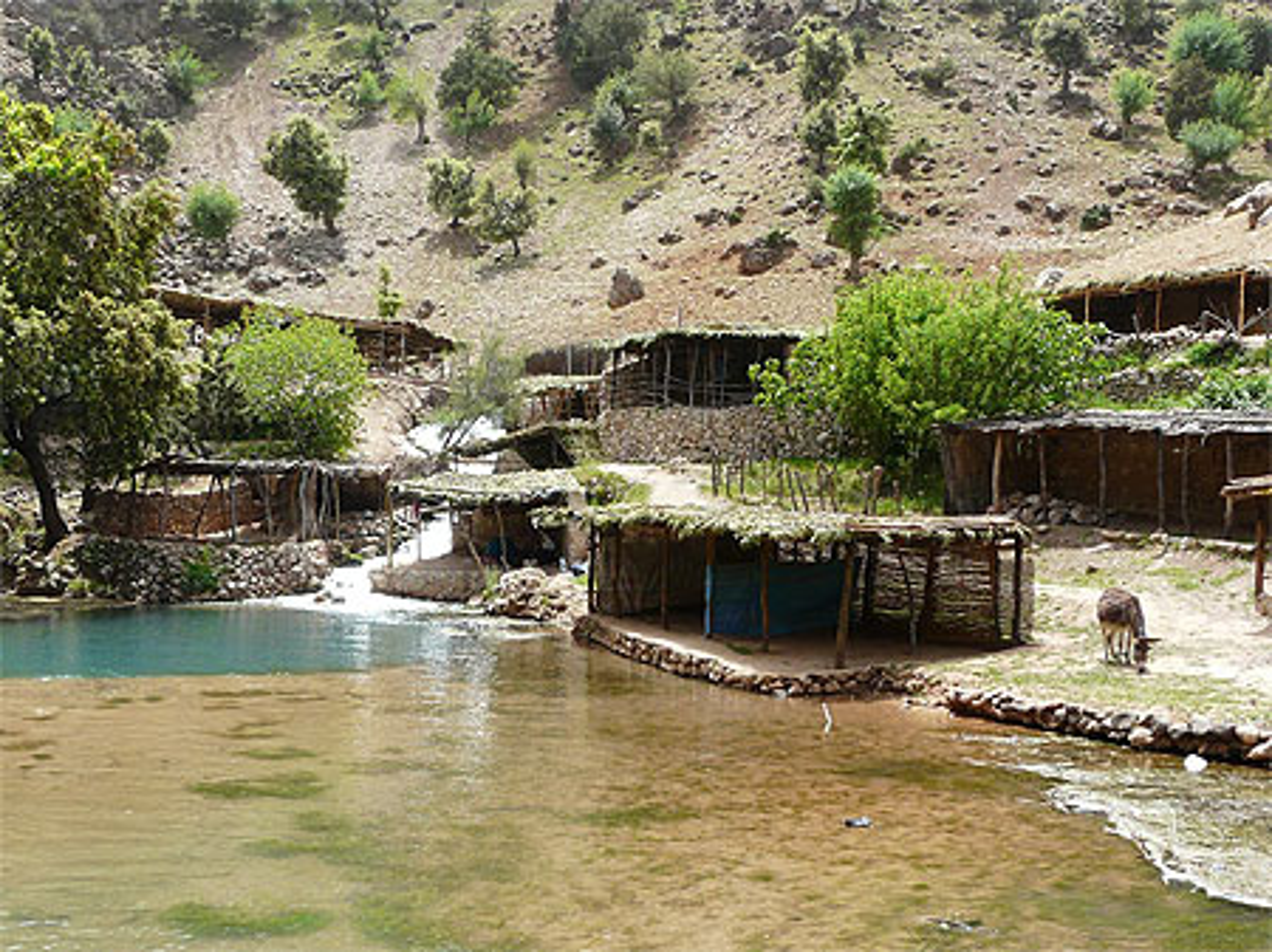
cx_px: 636
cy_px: 476
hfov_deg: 38.2
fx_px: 1836
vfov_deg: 29.1
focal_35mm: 50
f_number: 5
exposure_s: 1/200
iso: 100
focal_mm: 6.4
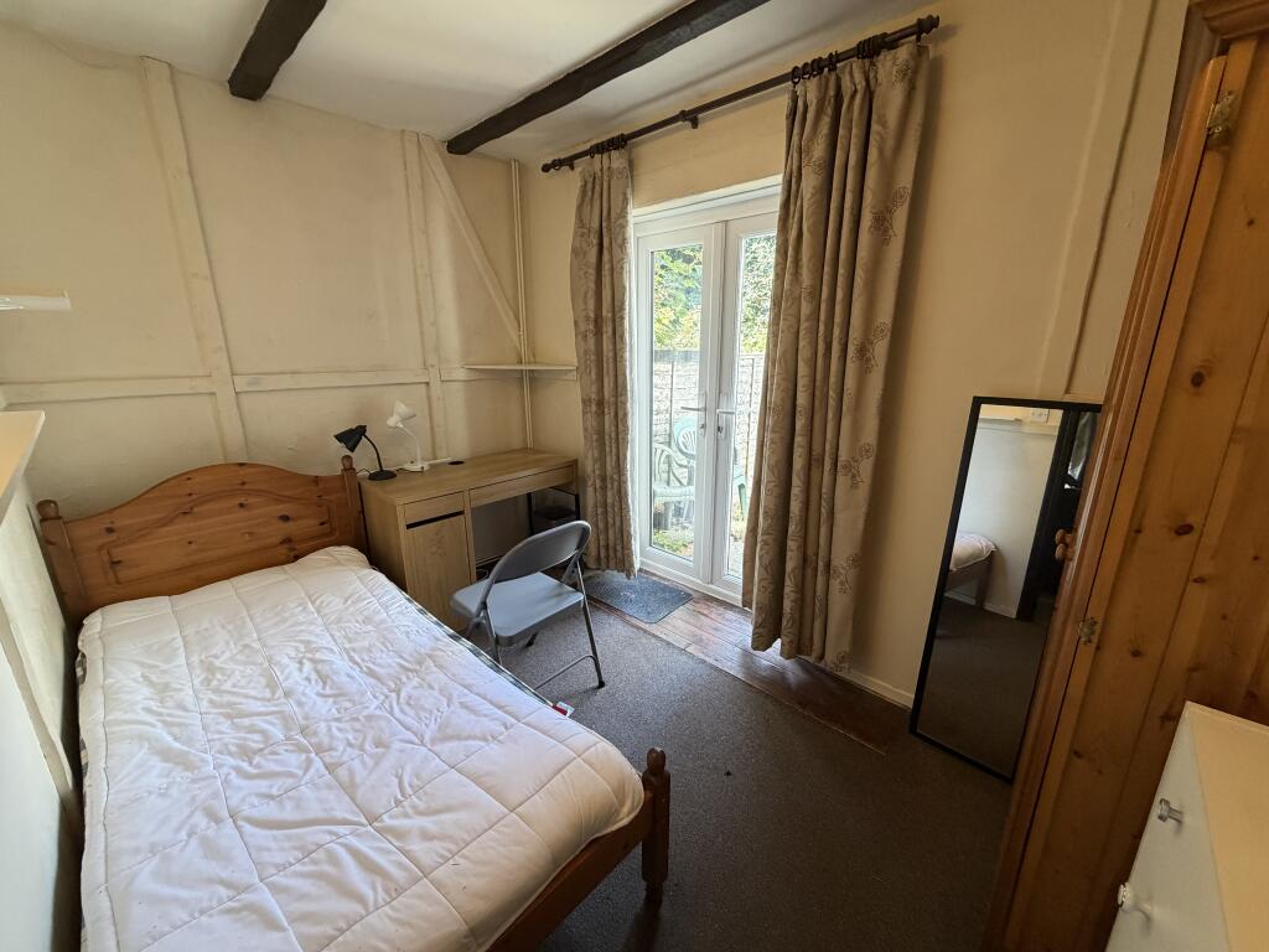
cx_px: 634
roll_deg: +0.0
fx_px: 513
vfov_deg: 85.7
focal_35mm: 14
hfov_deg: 102.1
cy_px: 476
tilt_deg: -14.5
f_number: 2.2
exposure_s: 1/100
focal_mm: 2.22
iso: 320
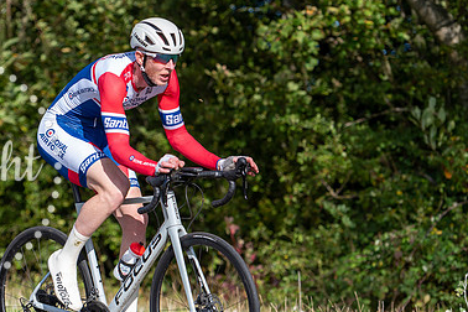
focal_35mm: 184
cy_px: 105
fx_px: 2392
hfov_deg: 11.2
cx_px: 137
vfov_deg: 7.5
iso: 160
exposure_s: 1/2000
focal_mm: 120
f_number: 3.2
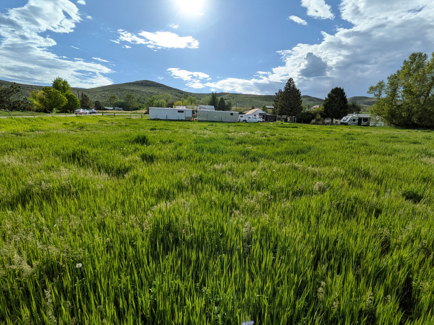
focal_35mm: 16
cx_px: 219
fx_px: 201
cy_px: 163
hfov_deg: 94.5
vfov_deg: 78.1
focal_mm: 1.85
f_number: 2.2
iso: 50
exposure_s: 1/3436
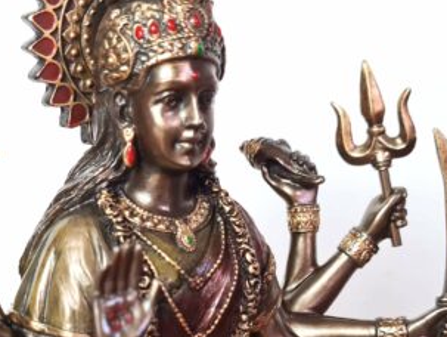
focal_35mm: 60
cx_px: 171
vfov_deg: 24.1
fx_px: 776
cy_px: 267
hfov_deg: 32.0
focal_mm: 5.4
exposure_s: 1/120
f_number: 1.8
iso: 160
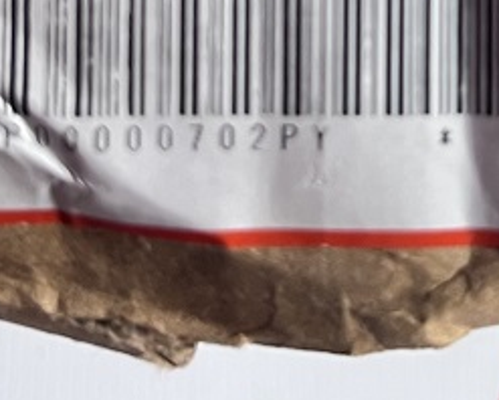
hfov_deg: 18.2
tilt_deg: -75.0
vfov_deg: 13.8
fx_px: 1552
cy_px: -200
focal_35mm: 105
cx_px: 356
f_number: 1.6
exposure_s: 1/97
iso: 125
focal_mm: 5.1
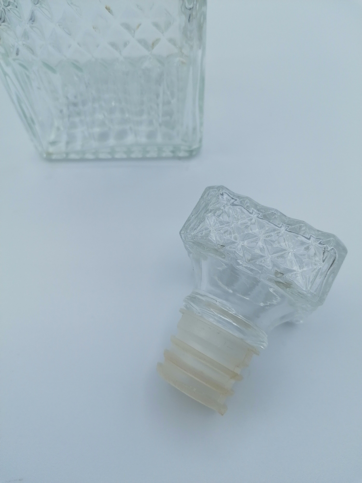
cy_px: 242
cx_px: 181
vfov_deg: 65.3
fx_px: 376
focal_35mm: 27
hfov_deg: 51.4
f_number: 1.8
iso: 50
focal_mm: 4.75
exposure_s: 1/433
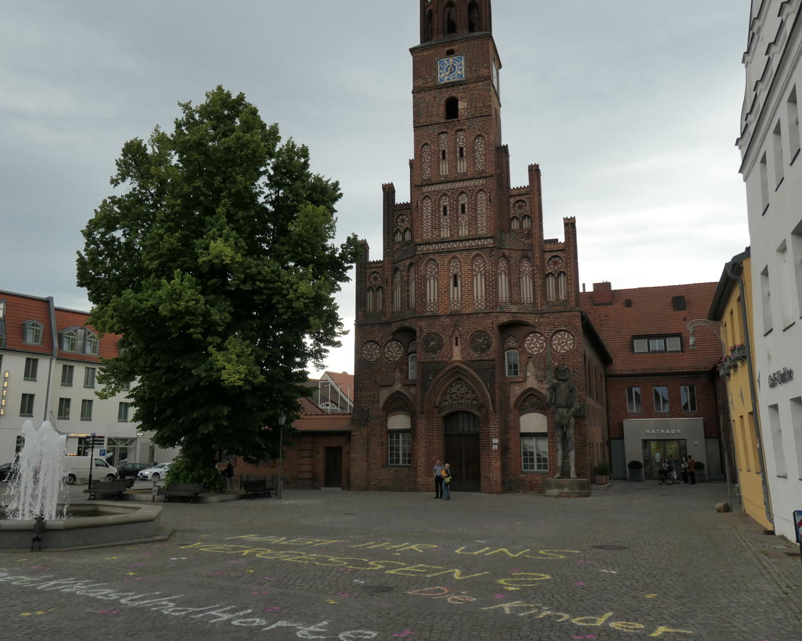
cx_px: 379
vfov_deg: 51.5
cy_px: 314
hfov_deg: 62.2
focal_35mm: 28
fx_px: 664
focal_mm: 8.8
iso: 200
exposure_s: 1/200
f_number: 3.3
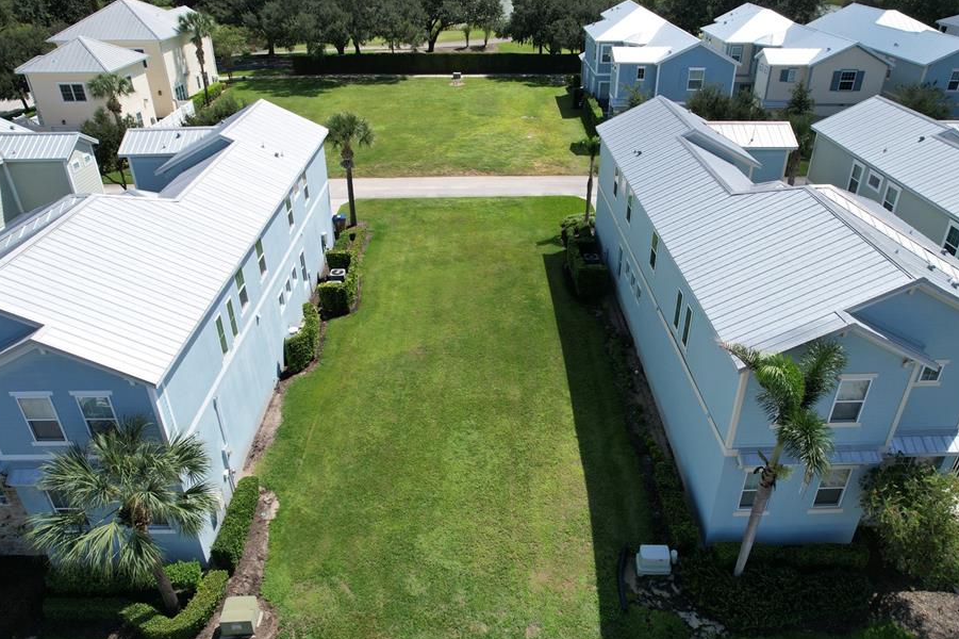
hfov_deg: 71.5
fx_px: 666
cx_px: 494
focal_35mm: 25
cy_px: 326
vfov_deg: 51.2
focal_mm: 8.38
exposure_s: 1/2500
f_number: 2.8
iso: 110
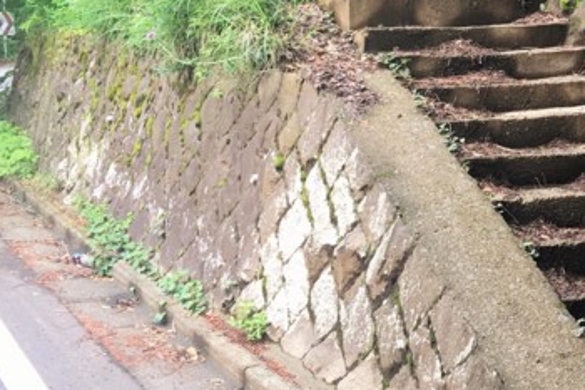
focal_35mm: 69
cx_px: 503
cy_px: 112
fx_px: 1121
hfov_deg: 28.4
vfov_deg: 19.6
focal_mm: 4.15
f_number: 2.2
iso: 25
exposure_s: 1/30
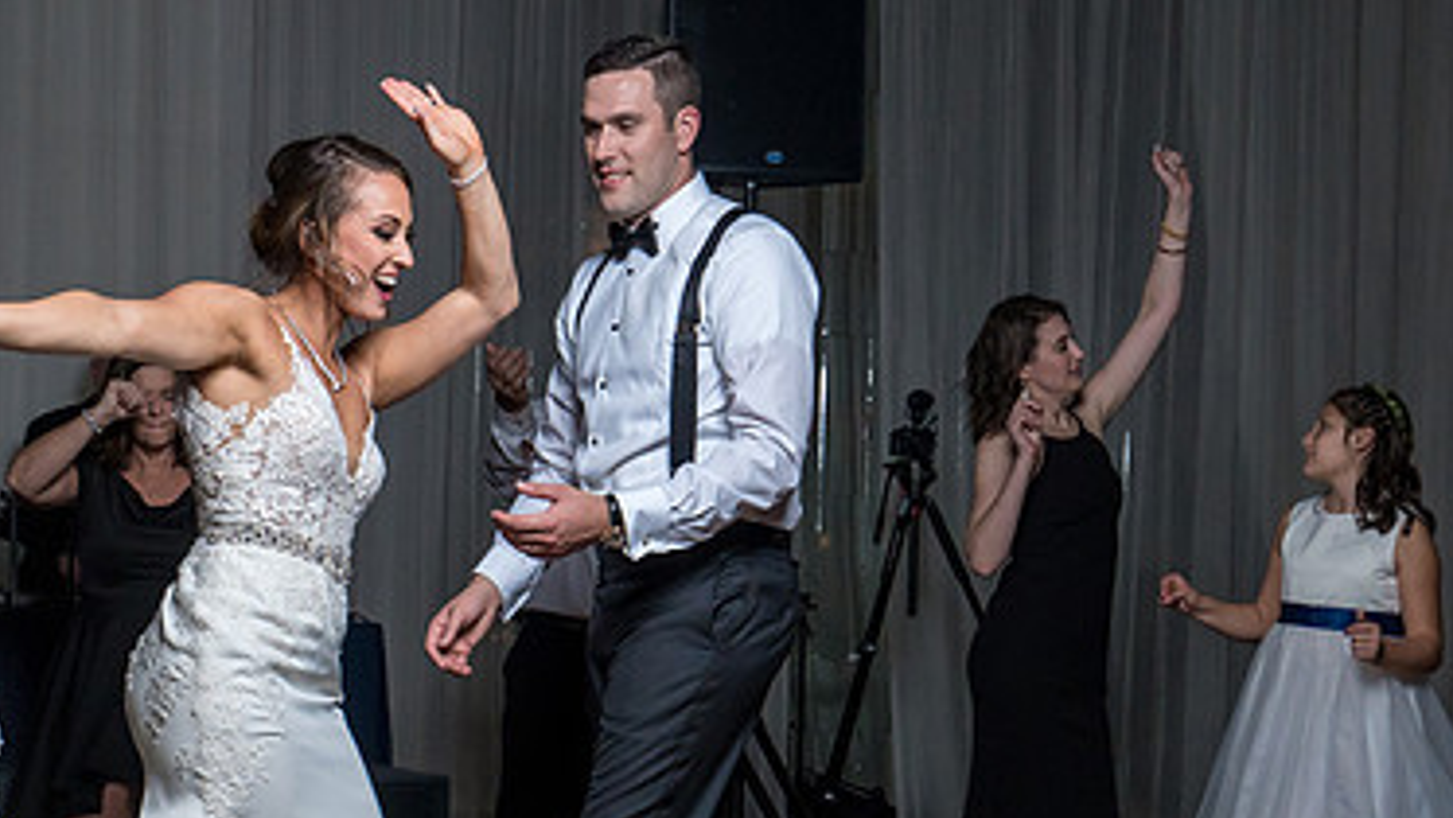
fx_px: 2813
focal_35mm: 73
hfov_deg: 28.8
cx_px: 526
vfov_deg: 16.3
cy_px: 750
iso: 2000
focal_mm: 33
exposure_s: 1/200
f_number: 5.6
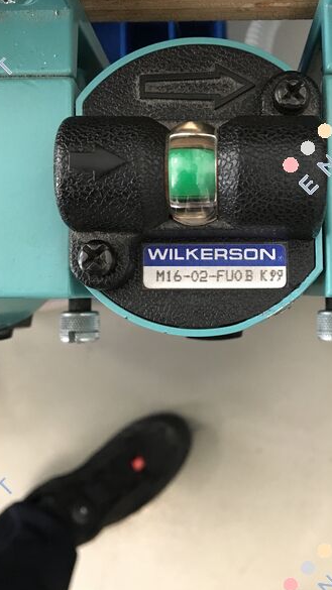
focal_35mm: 36
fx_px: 563
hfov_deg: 32.5
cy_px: 268
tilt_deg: -86.1
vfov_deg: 55.2
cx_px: 224
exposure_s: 1/25
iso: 200
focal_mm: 4.15
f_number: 2.2
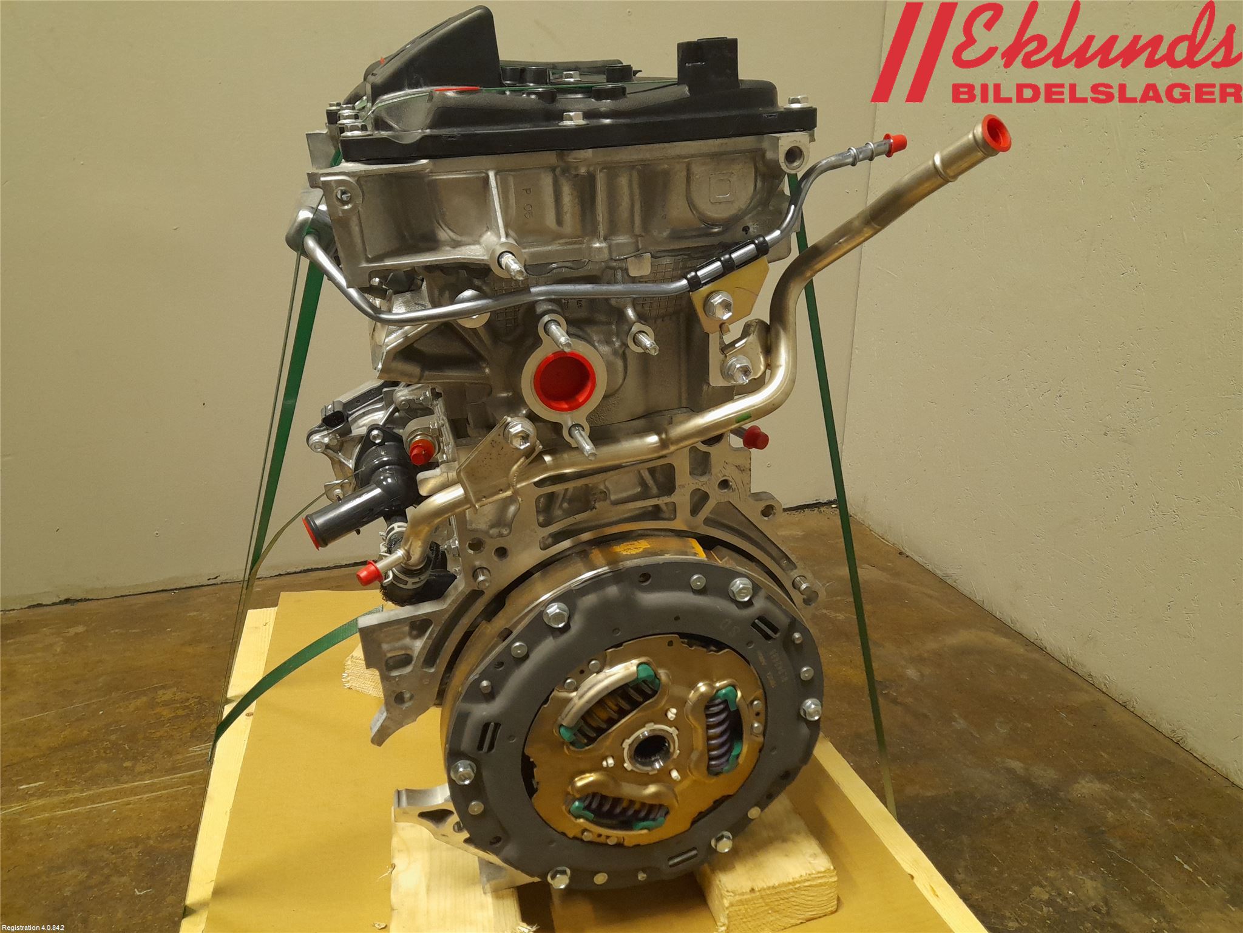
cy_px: 466
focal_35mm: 25
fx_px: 898
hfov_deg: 69.4
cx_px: 622
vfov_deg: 54.9
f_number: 2
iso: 320
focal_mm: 4.6
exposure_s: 1/60
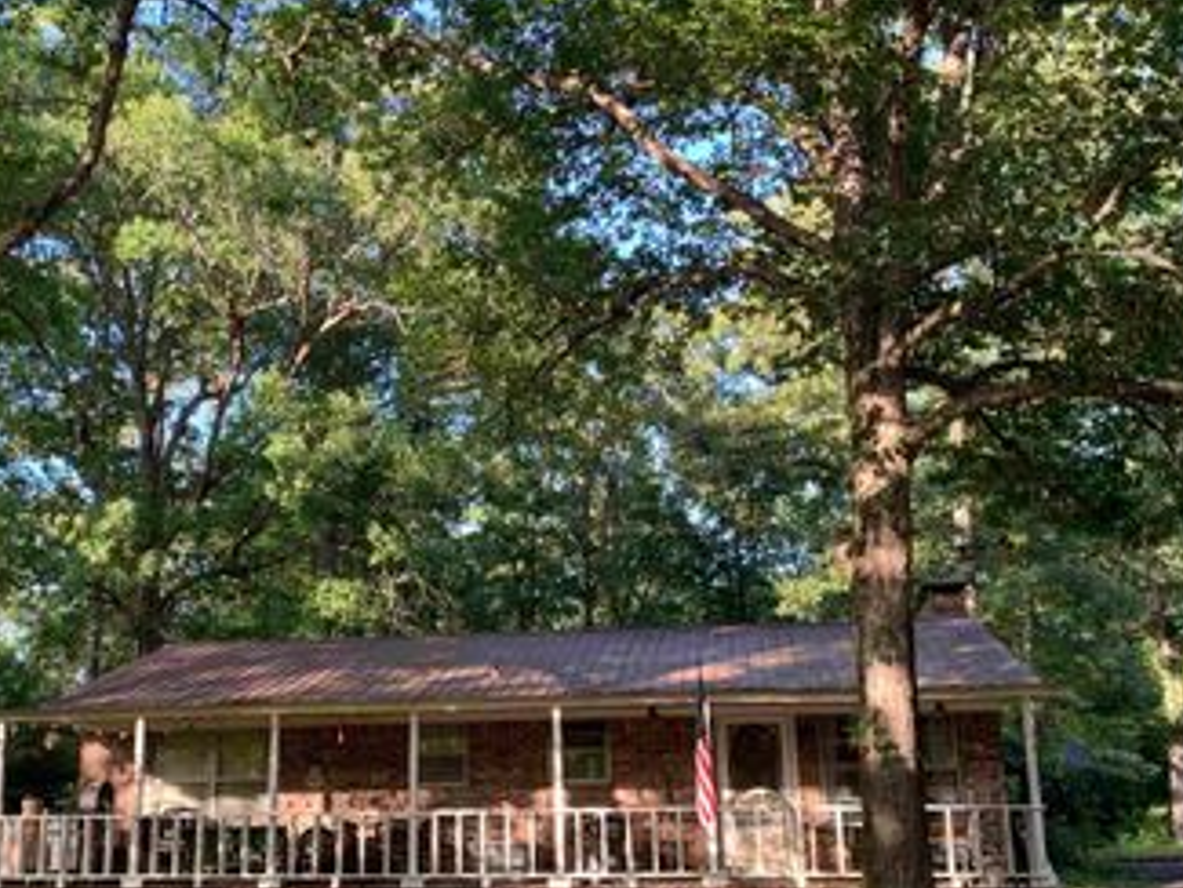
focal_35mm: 40
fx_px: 1368
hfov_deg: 46.5
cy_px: 533
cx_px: 462
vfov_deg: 35.9
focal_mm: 4.25
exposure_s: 1/121
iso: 40
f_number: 1.8
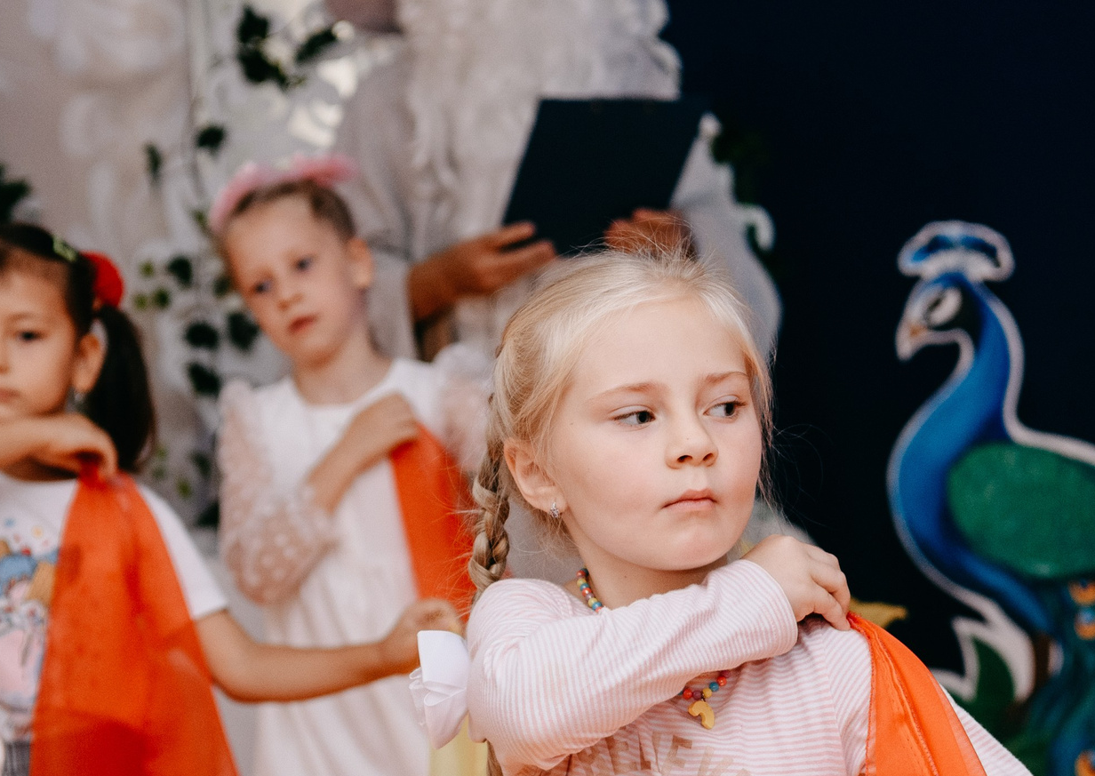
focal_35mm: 131
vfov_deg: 10.9
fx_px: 4063
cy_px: 628
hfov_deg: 15.3
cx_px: 596
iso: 500
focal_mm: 58
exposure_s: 1/160
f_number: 4
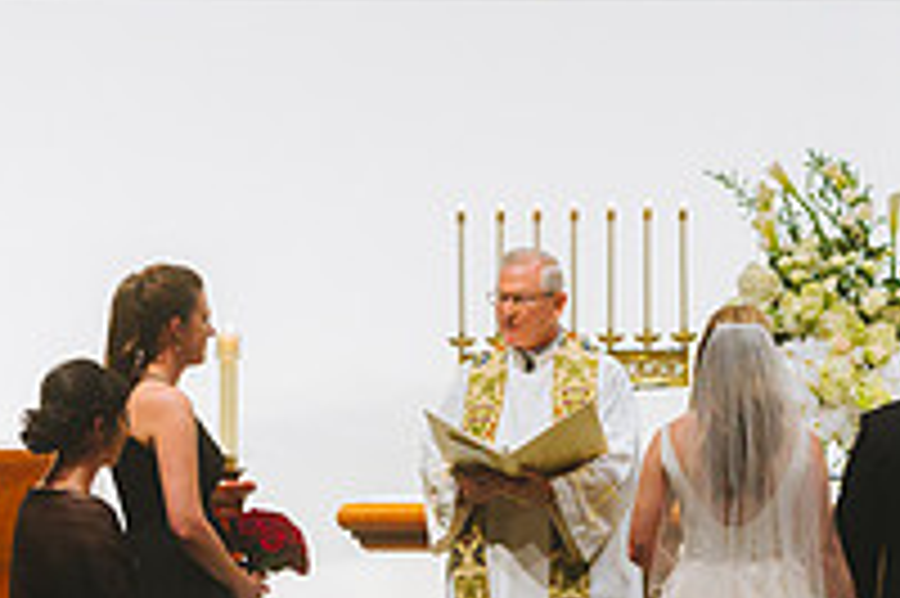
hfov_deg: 7.5
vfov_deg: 5.0
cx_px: 868
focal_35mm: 275
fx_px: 6869
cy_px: 477
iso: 4000
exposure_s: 1/320
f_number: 2.8
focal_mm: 95
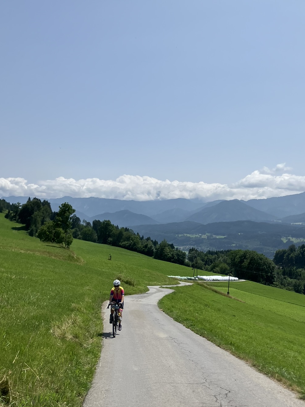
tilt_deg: +5.5
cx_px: 197
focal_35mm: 43
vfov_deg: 43.8
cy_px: 188
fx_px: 505
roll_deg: -4.4
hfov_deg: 33.4
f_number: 1.8
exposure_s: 1/4425
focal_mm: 3.99
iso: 32
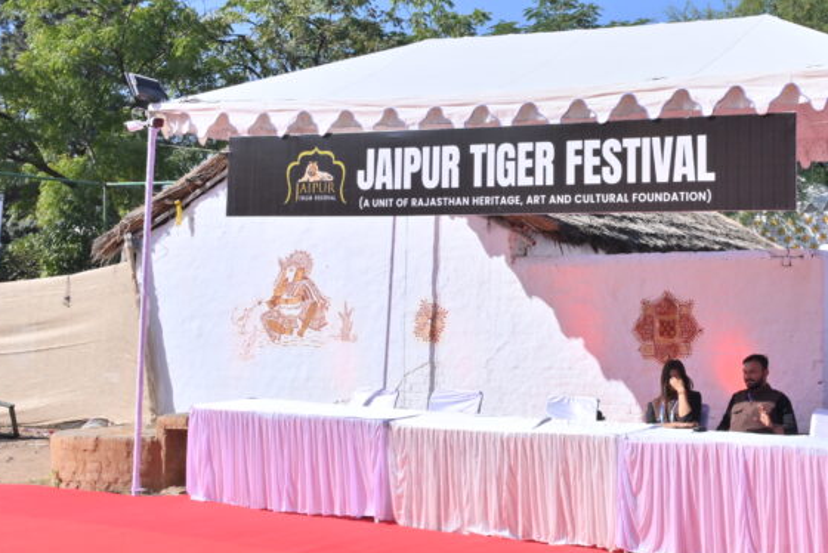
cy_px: 209
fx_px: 1220
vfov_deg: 25.5
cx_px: 735
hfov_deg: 35.4
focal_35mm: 53
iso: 500
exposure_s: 1/800
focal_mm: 29
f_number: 14
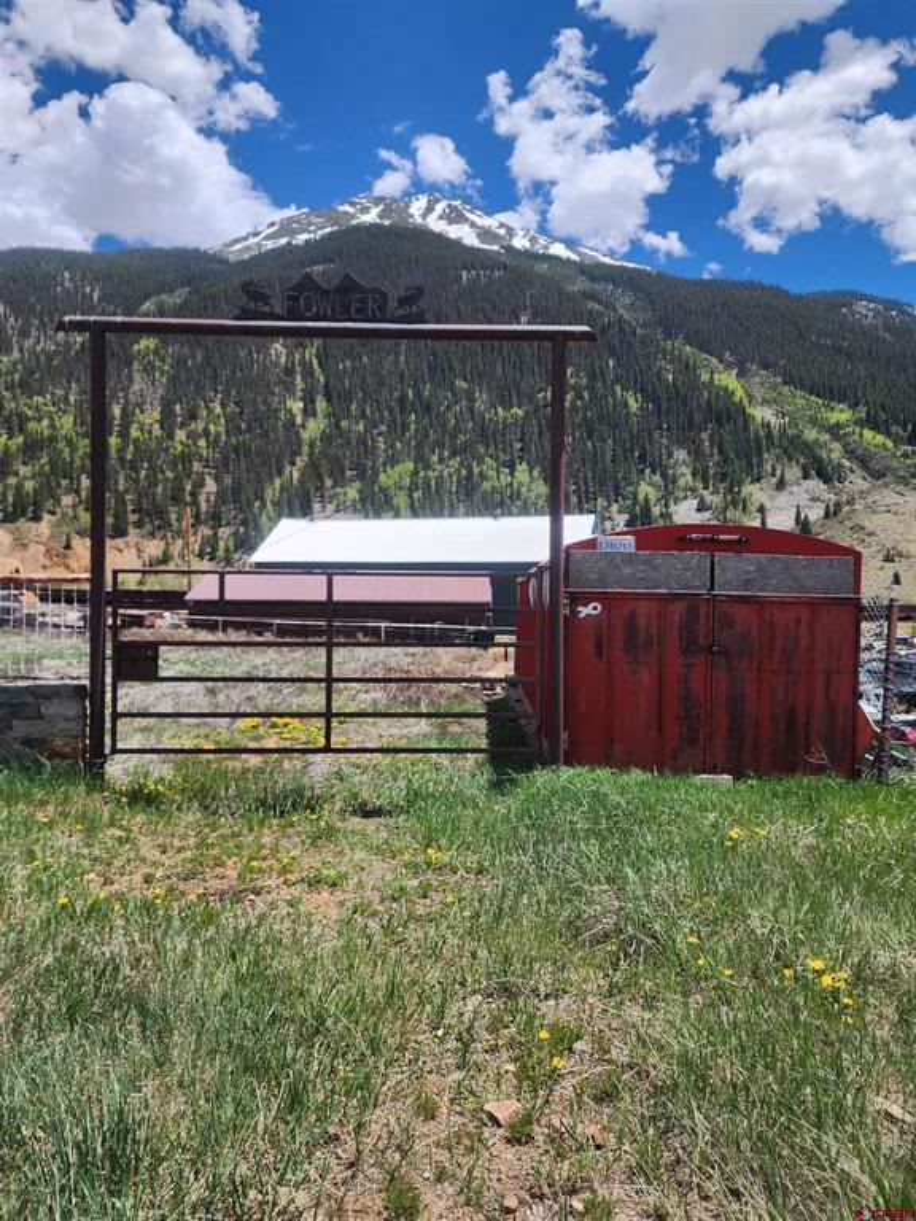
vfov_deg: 73.9
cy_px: 610
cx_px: 458
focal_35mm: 23
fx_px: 811
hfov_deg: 58.9
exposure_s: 1/1242
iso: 12
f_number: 1.8
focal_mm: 6.4
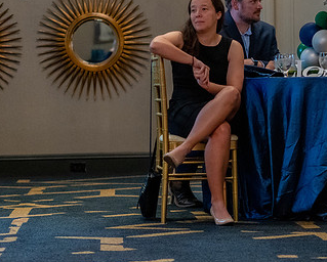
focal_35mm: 144
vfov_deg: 10.7
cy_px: 136
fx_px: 1395
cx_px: 212
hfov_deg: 13.4
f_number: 1.8
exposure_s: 1/250
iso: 2500
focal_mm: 50
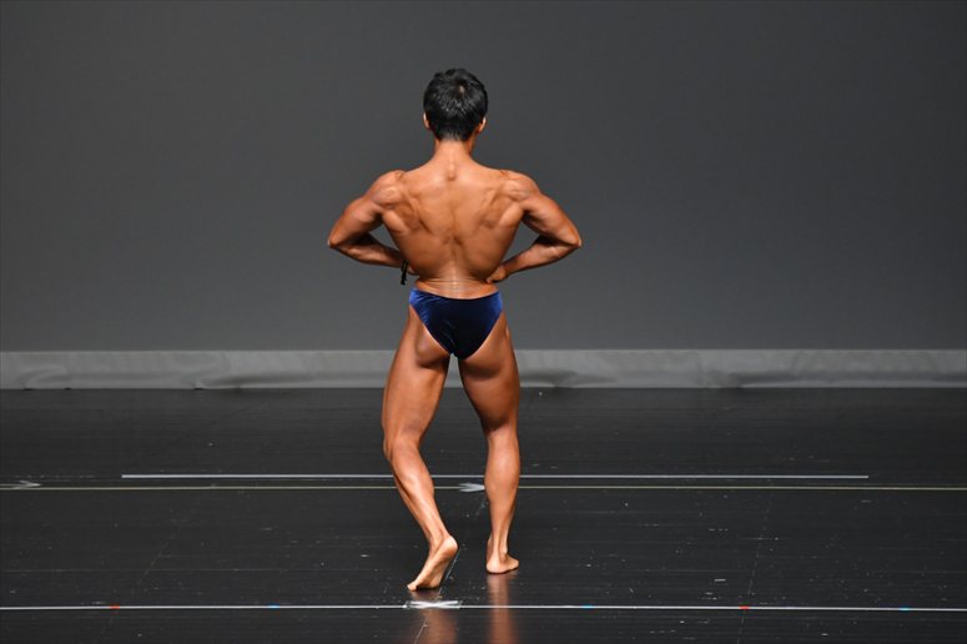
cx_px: 484
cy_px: 322
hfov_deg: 6.0
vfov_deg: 4.0
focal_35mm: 345
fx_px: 9263
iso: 2500
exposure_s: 1/400
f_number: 5.6
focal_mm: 230
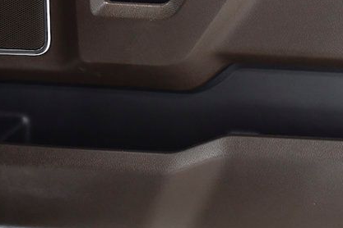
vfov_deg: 9.7
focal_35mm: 140
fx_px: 1334
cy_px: -41
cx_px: 255
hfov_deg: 14.6
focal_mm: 38
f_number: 4.2
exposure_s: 1/160
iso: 1250
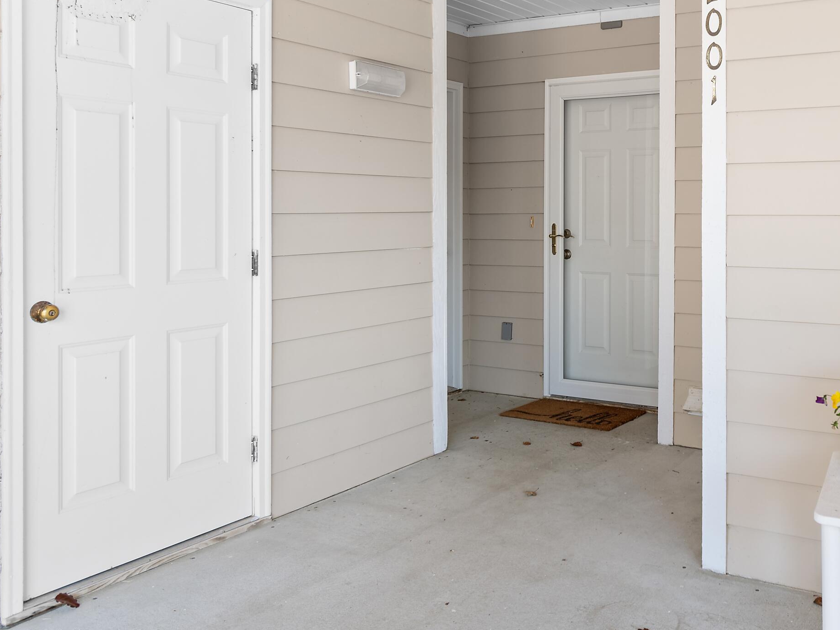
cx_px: 660
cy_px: 225
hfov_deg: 52.2
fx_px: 801
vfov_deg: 42.5
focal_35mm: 33
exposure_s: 1/15
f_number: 5
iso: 100
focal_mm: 14
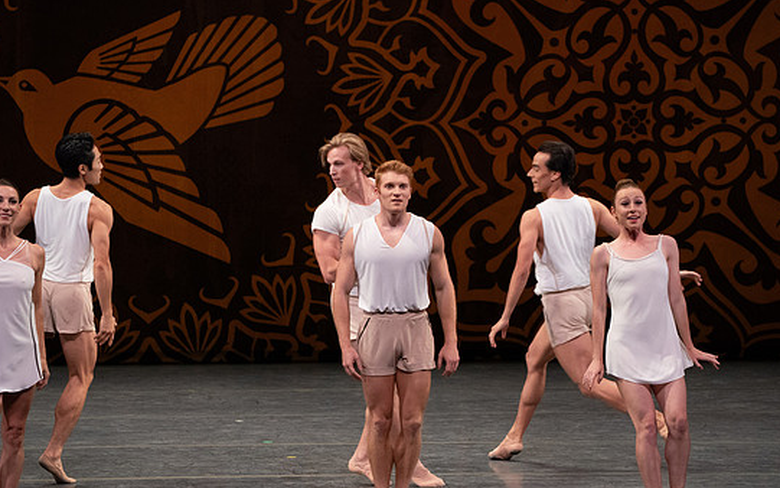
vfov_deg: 3.7
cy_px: 250
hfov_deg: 5.9
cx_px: 385
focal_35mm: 354
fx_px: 7524
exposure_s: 1/400
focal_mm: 324
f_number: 10
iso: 5000
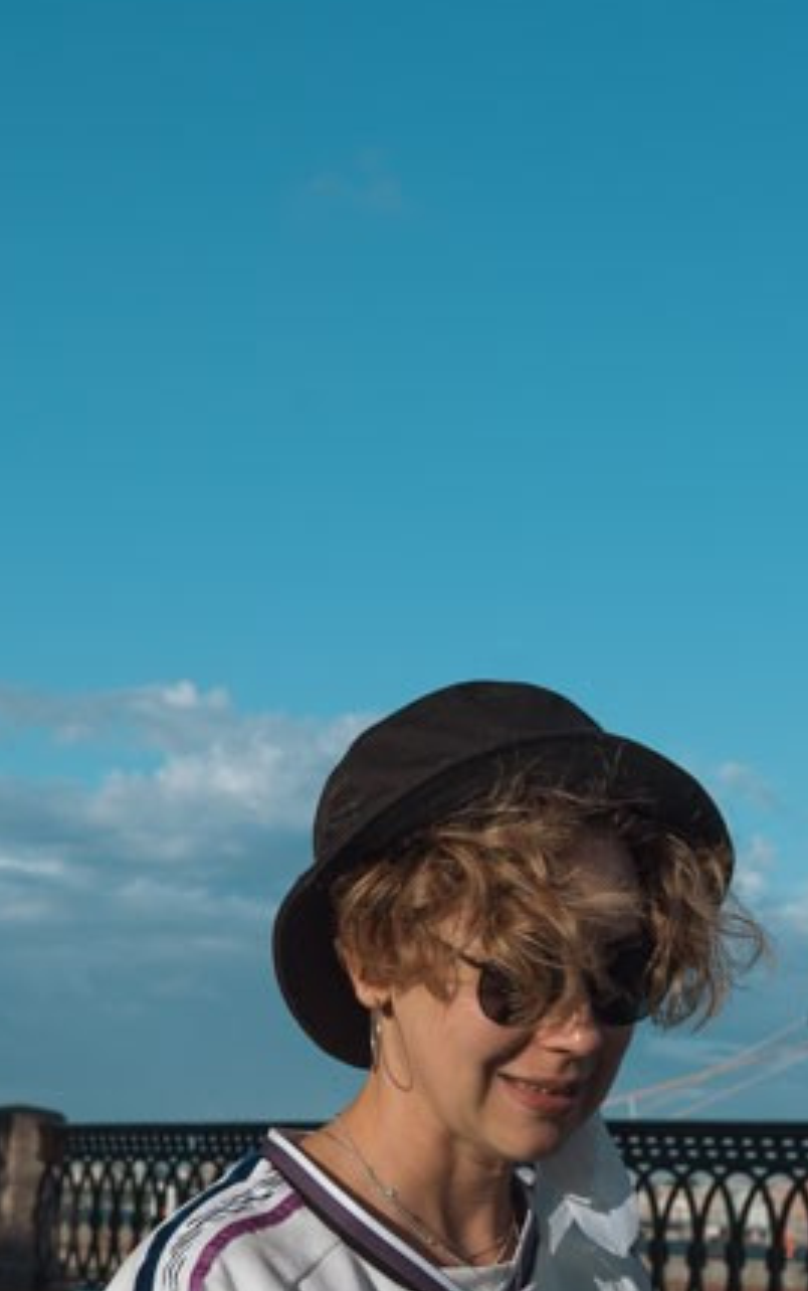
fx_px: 3167
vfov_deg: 22.4
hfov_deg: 14.5
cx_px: 570
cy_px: 1197
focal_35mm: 90
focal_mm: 35
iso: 250
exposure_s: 1/500
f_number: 8
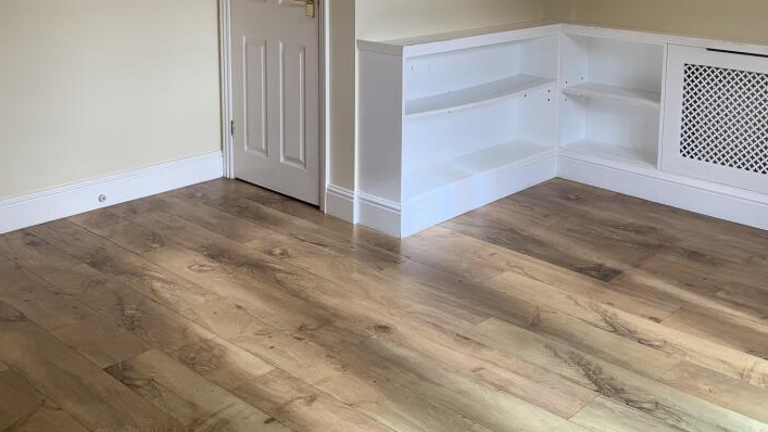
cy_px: 64
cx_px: 498
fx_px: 835
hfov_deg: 48.7
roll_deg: -1.4
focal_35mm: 41
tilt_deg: -8.8
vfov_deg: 28.2
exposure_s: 1/152
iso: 25
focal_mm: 4.25
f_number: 1.8
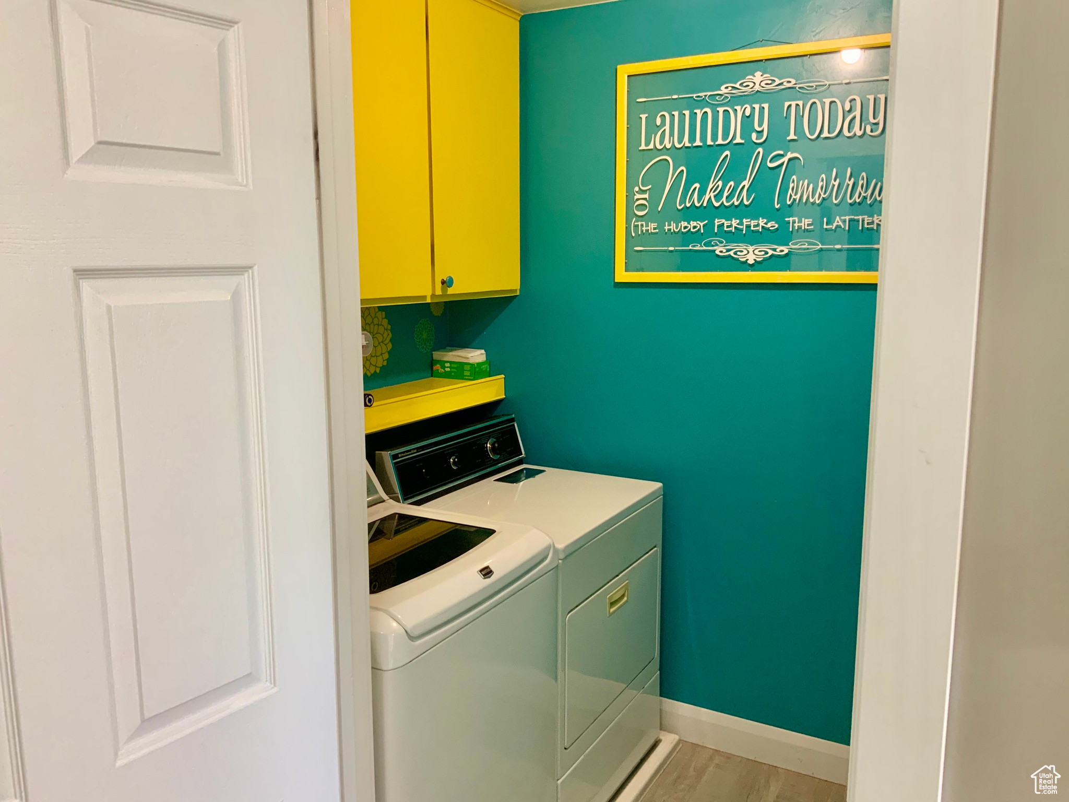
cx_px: 534
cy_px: 401
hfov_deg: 61.7
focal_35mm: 29
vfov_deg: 48.2
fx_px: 896
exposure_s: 1/60
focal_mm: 3
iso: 125
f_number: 1.8
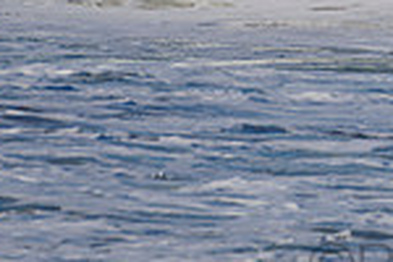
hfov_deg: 0.7
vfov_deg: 0.5
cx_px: 511
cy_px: -169
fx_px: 31645
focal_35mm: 2899
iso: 200
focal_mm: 500
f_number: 5.6
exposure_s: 1/2000
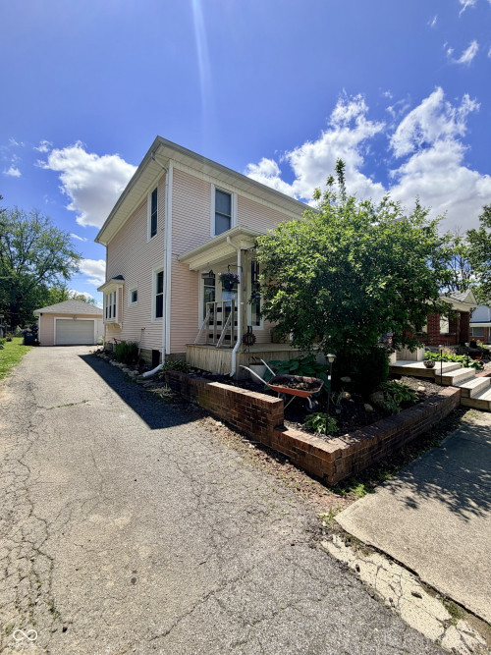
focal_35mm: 14
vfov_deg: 102.1
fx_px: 265
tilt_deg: +2.3
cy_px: 328
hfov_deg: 85.7
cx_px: 246
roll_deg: -0.2
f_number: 2.2
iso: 20
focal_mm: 2.22
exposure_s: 1/901
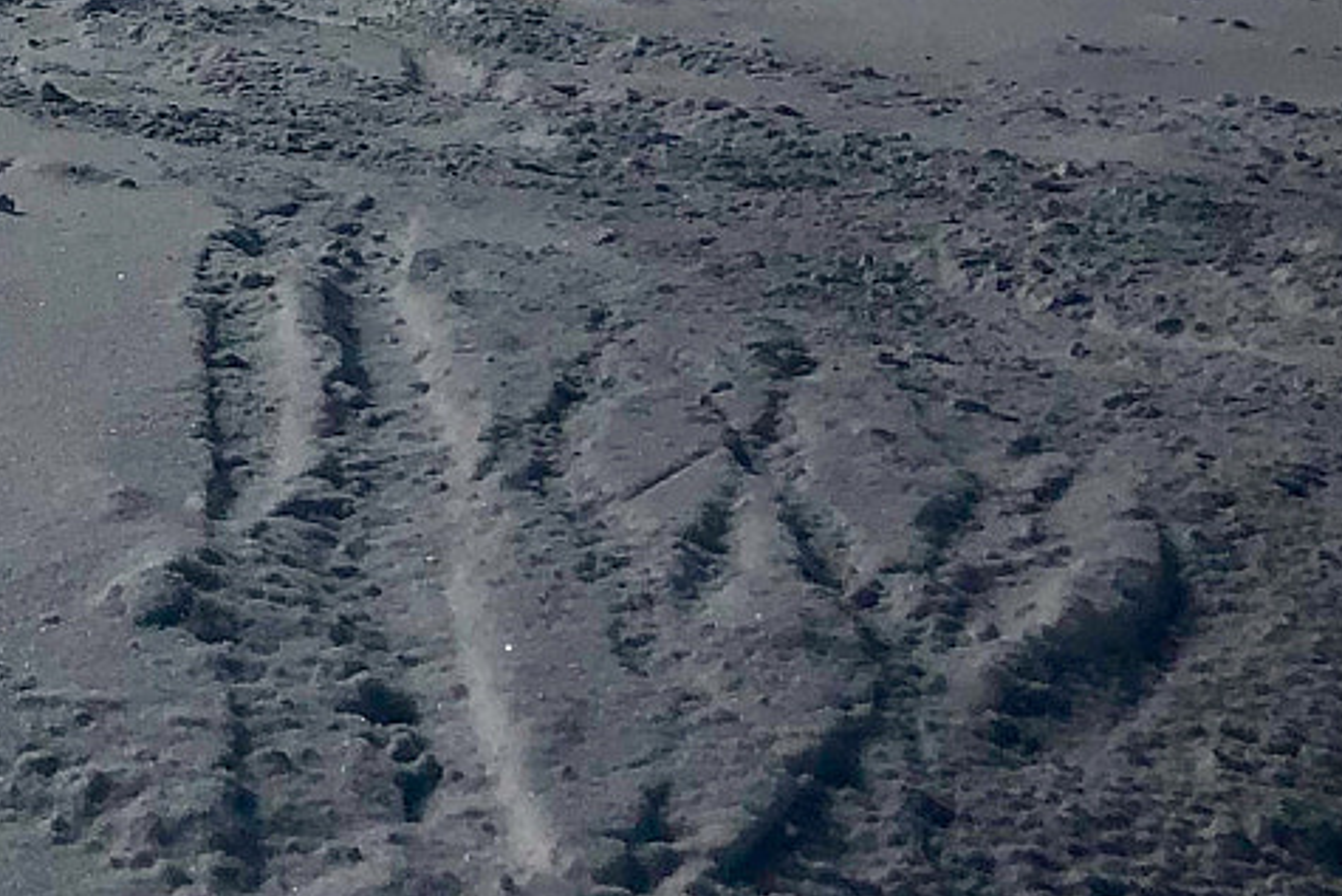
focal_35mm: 98
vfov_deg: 13.7
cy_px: -110
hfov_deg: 18.6
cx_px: -633
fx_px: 3654
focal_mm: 3.99
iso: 25
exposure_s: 1/16393
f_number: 1.8
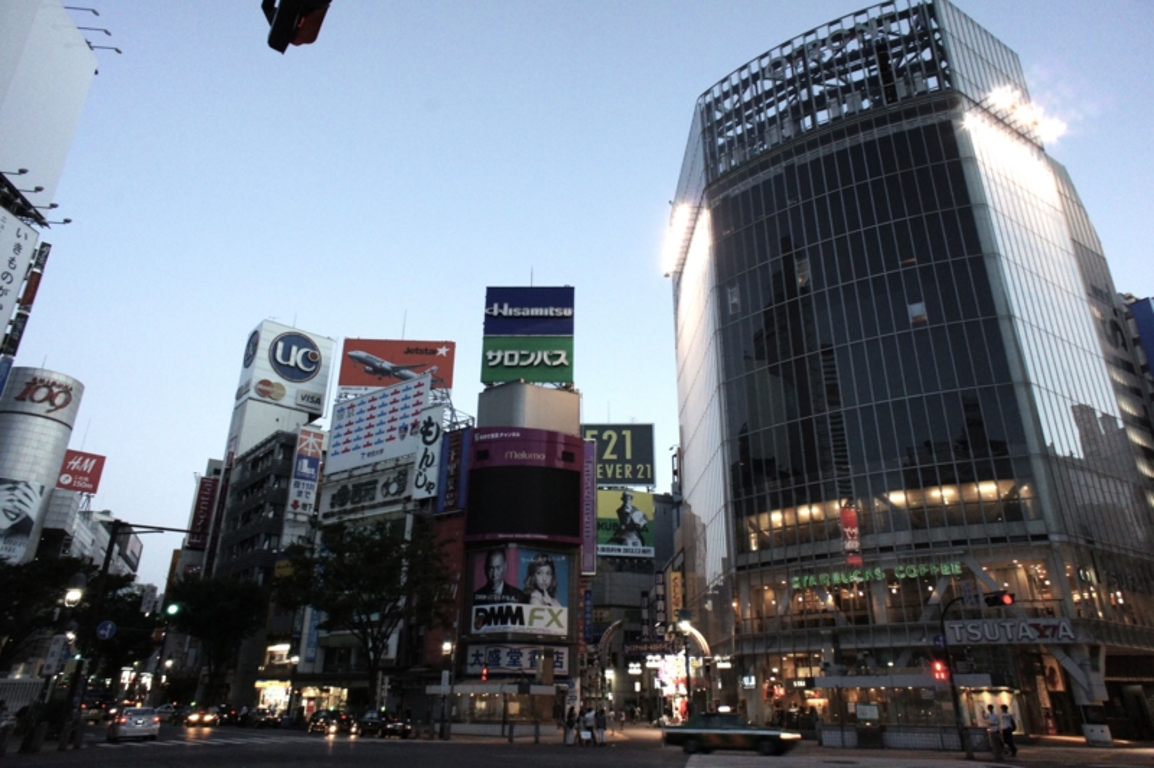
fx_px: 769
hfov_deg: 73.8
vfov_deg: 53.1
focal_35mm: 24
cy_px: 384
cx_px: 577
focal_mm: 16
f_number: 10
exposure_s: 1/20
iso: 1600
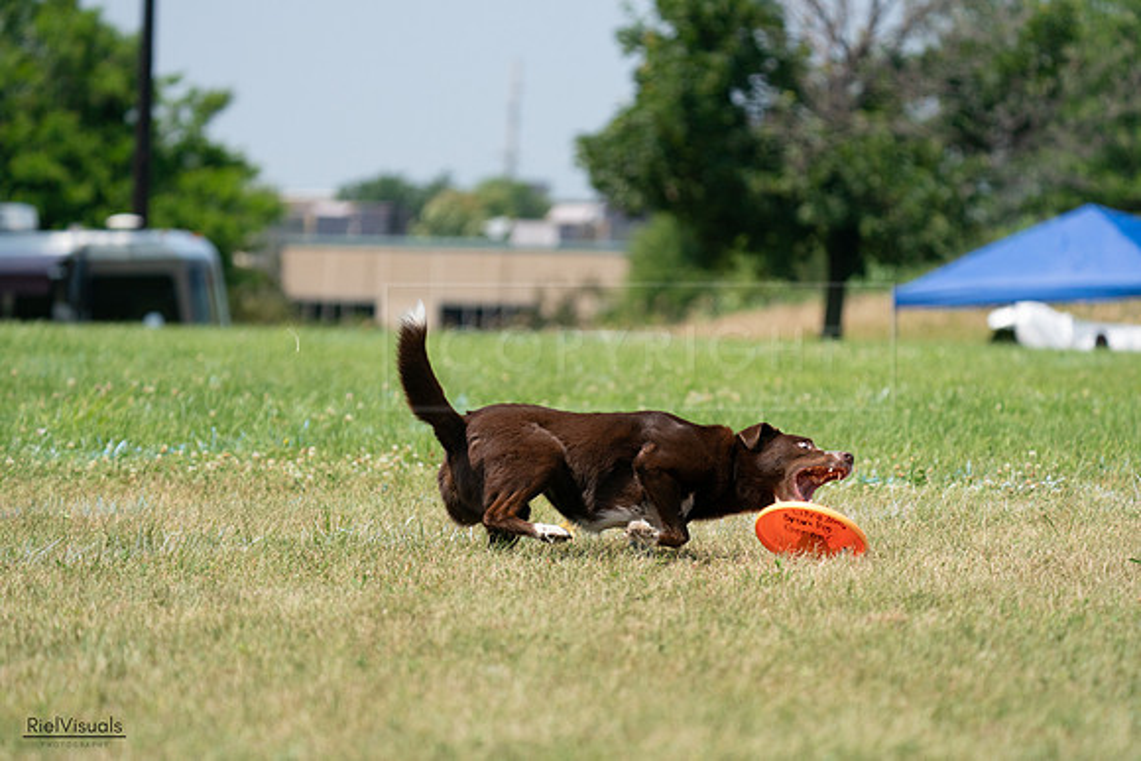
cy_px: 380
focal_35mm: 218
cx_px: 570
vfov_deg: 6.3
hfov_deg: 9.4
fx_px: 6911
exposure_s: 1/4000
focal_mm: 218
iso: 1000
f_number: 5.6
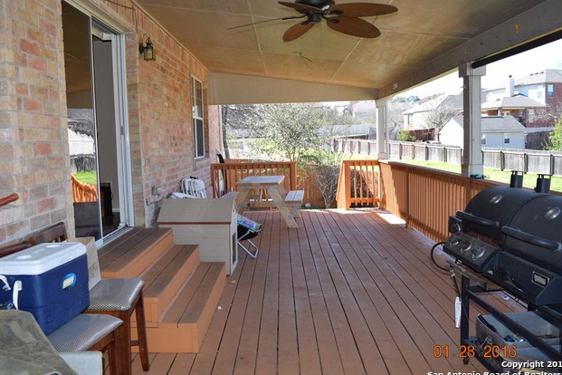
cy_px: 187
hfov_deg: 55.8
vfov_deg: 38.9
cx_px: 281
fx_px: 531
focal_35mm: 34
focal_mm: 22
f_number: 5.6
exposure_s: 1/125
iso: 125
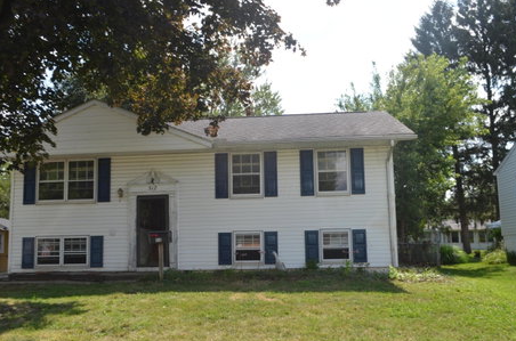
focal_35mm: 34
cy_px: 191
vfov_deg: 38.6
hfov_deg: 55.9
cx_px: 255
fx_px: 486
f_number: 8
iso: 125
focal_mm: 20
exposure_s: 1/250
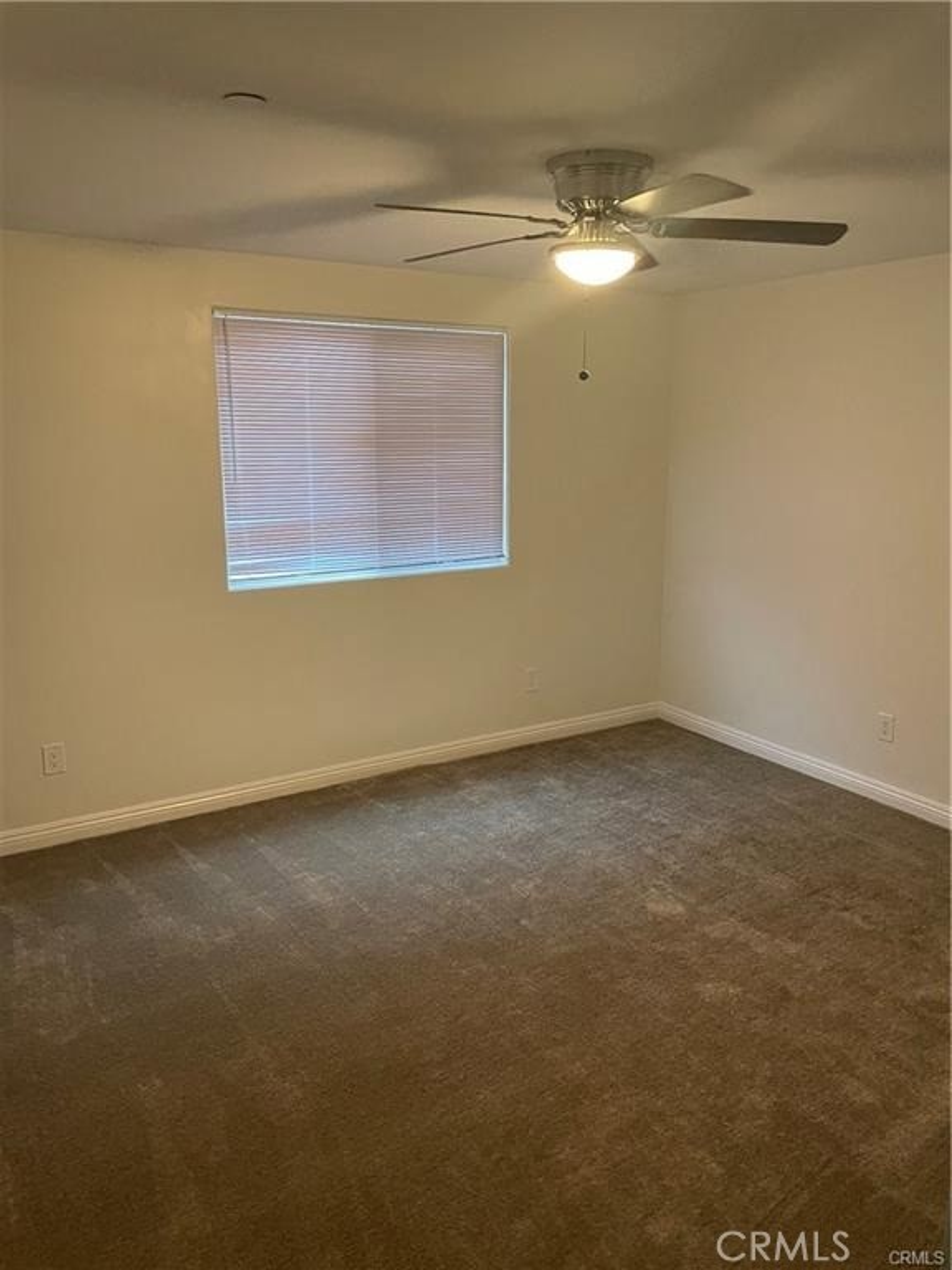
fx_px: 953
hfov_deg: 53.1
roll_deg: +0.1
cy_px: 635
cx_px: 476
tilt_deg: -12.6
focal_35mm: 26
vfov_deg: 67.3
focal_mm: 4.2
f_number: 1.6
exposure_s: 1/40
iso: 400
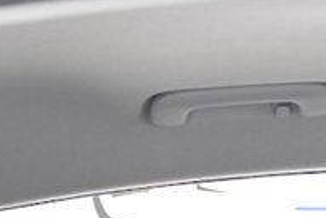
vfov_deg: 6.8
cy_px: 559
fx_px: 1731
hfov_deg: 10.7
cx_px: 326
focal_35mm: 191
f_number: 3.5
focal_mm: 24
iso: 2500
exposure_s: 1/200
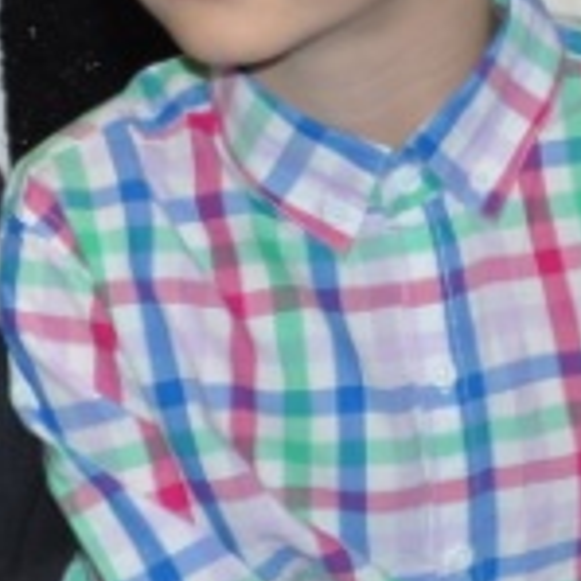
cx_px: 1275
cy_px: -27
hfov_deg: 4.1
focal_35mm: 419
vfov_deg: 4.2
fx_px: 7956
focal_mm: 48
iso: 400
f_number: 4.8
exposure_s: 1/60
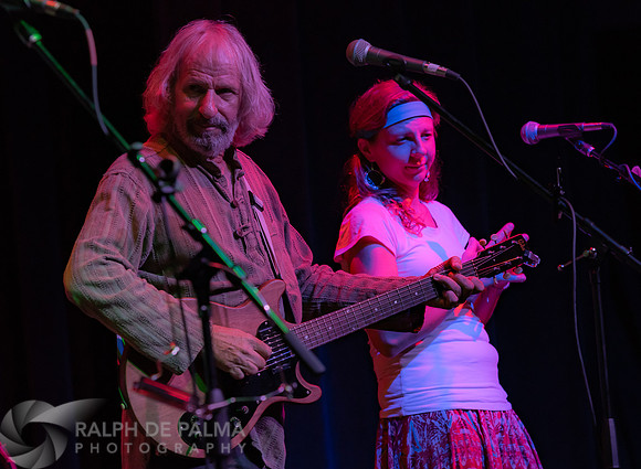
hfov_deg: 9.6
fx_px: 3836
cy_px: 254
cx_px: 320
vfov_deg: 7.0
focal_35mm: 209
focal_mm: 155
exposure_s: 1/160
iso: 1600
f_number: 5.6
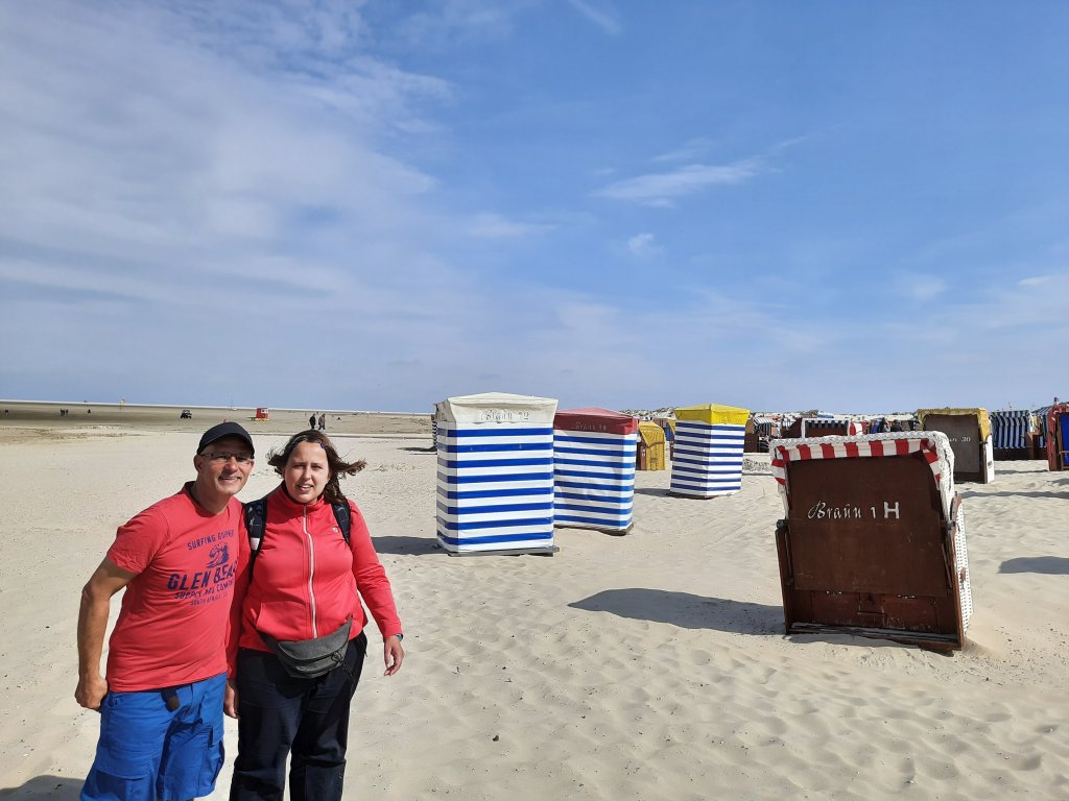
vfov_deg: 54.9
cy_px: 400
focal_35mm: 25
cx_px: 534
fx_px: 772
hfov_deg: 69.4
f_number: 2
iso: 100
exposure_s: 1/1239
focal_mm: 4.6
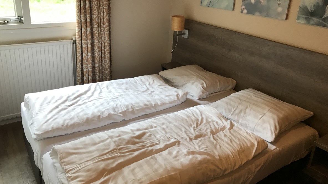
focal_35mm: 31
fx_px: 270
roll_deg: +0.1
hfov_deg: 62.6
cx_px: 166
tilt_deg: -23.6
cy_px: 76
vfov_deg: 37.7
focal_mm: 3.99
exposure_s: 1/33
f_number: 1.8
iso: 32
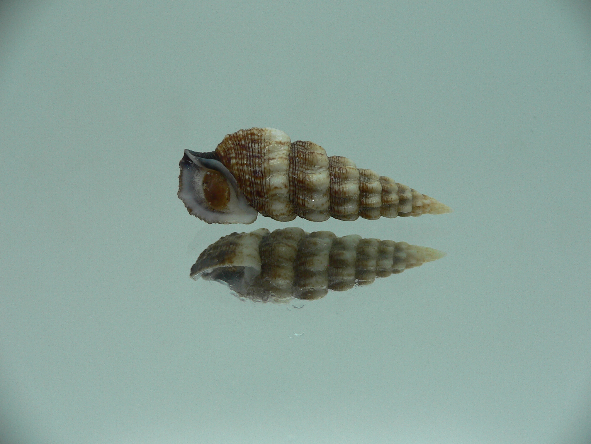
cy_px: 222
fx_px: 598
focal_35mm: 35
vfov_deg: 40.7
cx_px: 296
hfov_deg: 52.6
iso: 80
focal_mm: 4.6
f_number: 2.8
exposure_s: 1/60
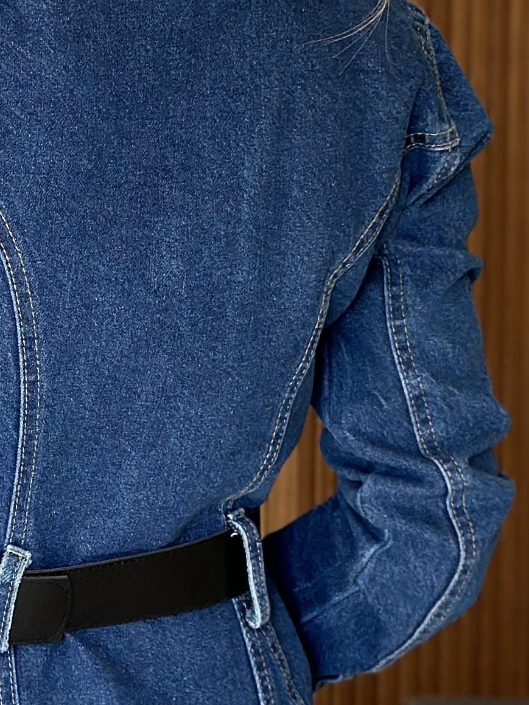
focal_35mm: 167
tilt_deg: -7.1
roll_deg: -0.3
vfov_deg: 11.8
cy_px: 318
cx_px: 55
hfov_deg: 8.9
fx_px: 3403
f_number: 1.78
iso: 100
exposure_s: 1/121
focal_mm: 6.86
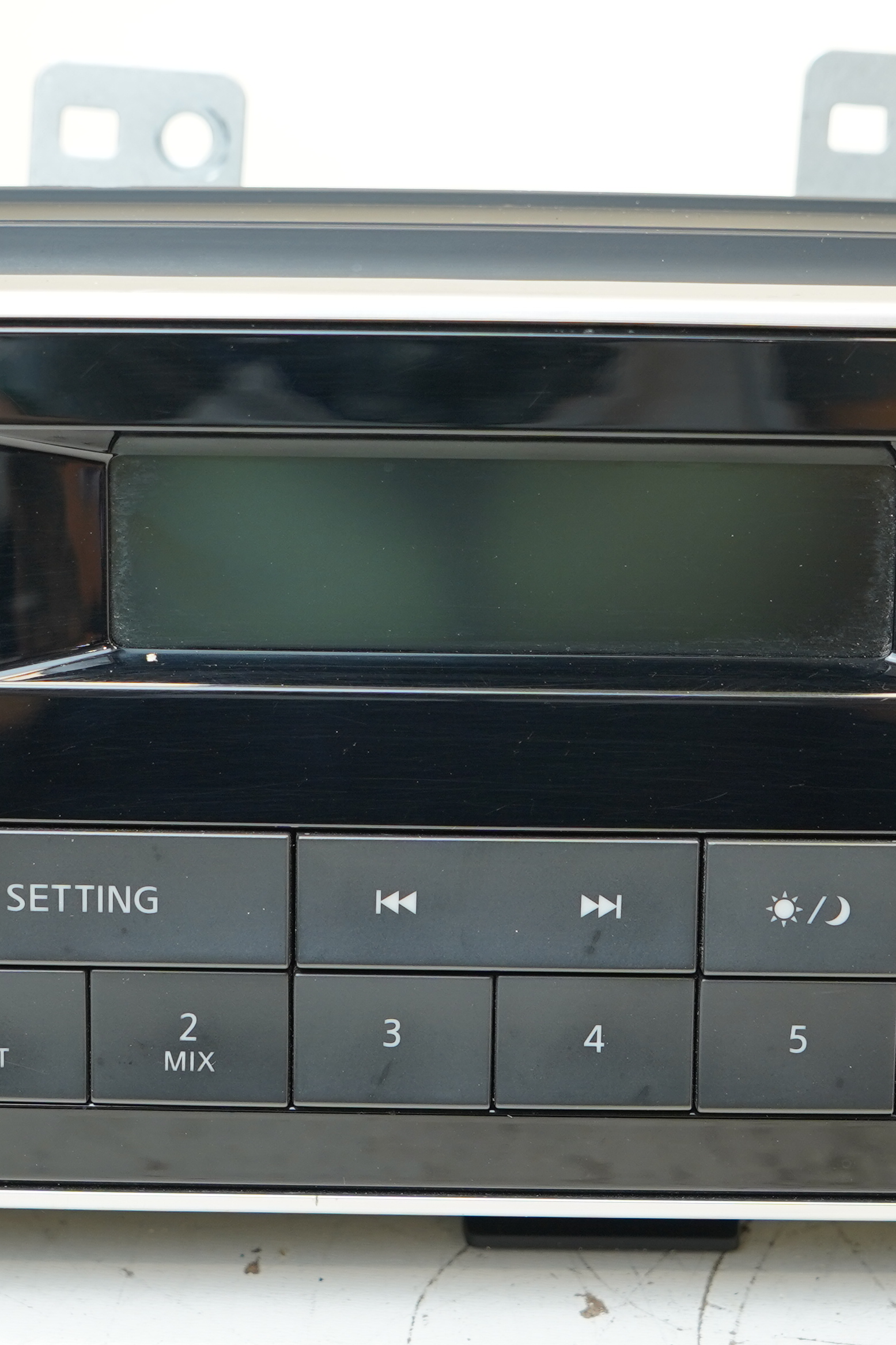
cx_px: 477
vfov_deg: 25.1
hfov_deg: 16.9
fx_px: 3023
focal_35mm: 81
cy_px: 685
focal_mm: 32
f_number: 4
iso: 320
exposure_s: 1/60
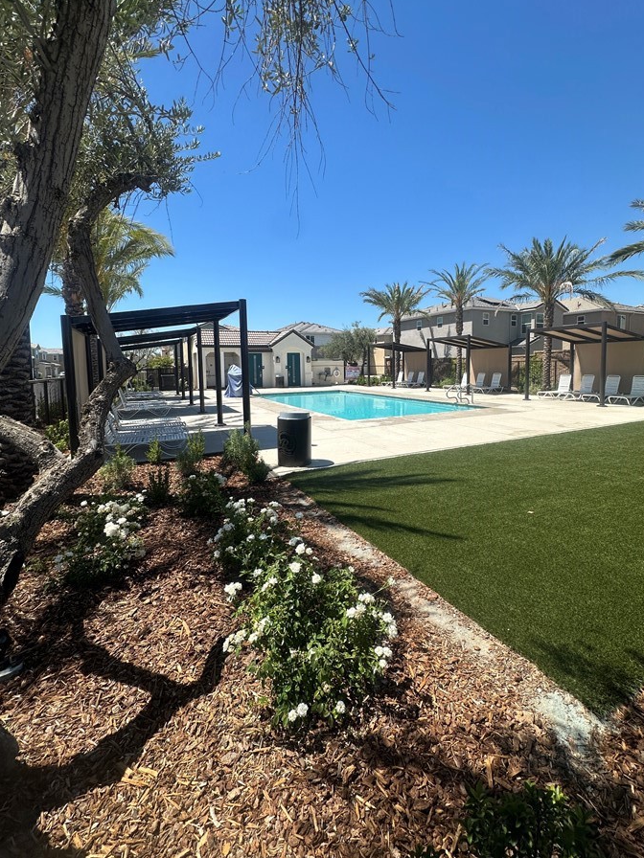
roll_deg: +1.1
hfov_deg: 78.1
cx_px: 335
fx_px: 397
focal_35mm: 16
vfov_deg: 94.2
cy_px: 390
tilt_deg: -2.7
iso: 40
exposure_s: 1/2212
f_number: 2.2
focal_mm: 2.22
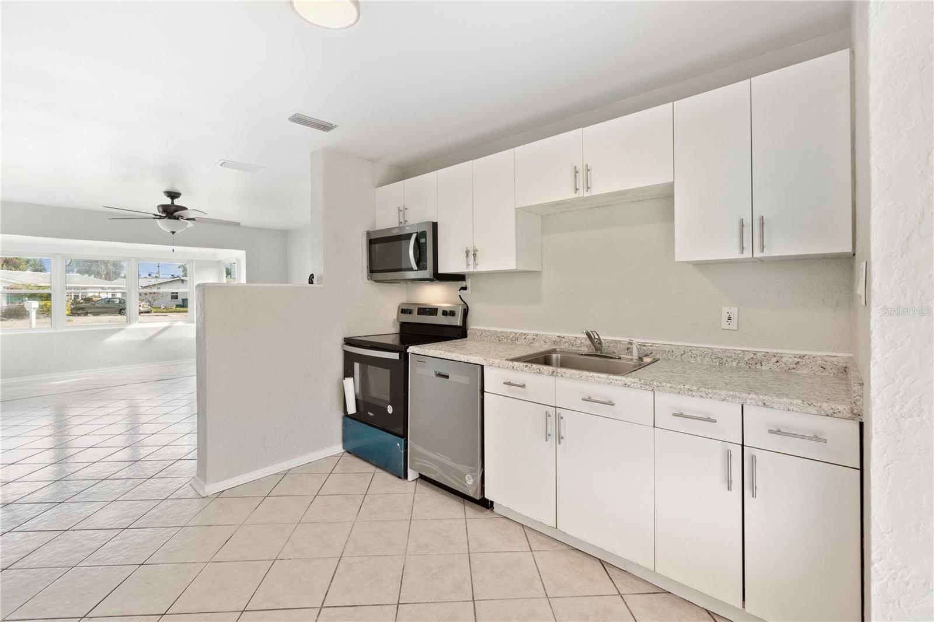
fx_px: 389
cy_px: 311
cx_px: 467
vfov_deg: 77.3
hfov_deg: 100.4
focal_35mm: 15
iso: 400
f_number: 7.1
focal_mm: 10
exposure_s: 1/60
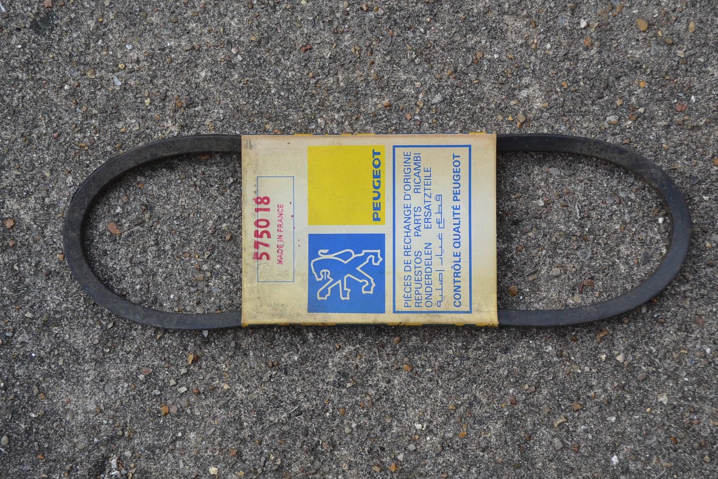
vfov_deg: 25.8
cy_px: 240
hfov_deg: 37.9
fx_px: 1047
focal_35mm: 52
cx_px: 359
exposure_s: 1/125
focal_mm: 35
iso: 100
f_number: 5.6
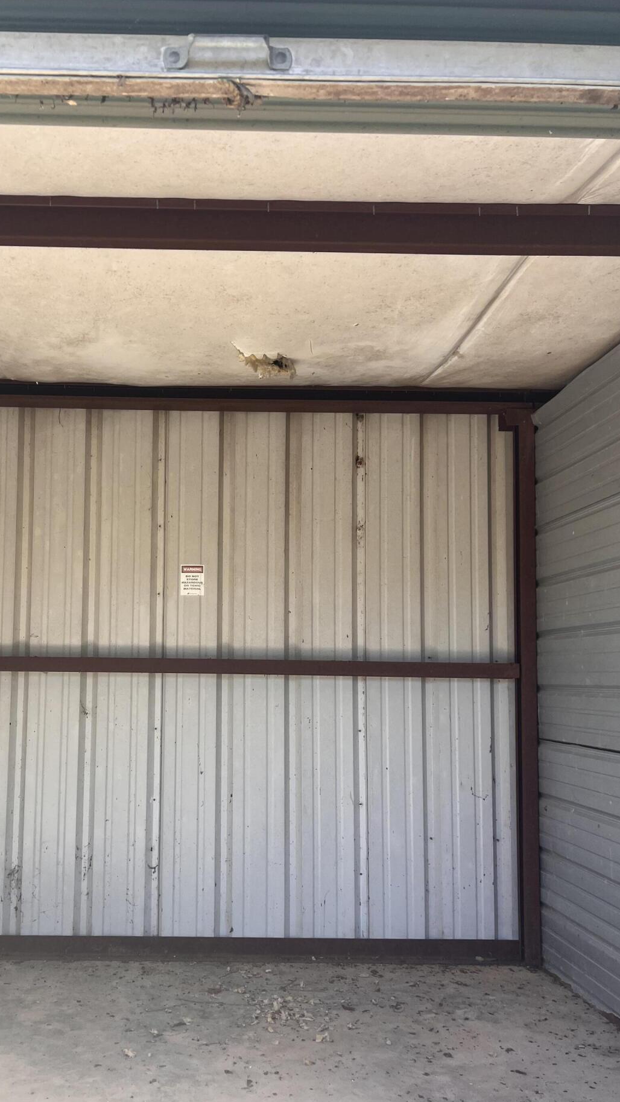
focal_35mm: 31
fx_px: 906
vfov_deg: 62.5
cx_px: 187
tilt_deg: +4.0
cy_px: 592
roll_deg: -1.5
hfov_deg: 37.2
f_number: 1.5
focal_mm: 5.7
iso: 50
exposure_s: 1/473
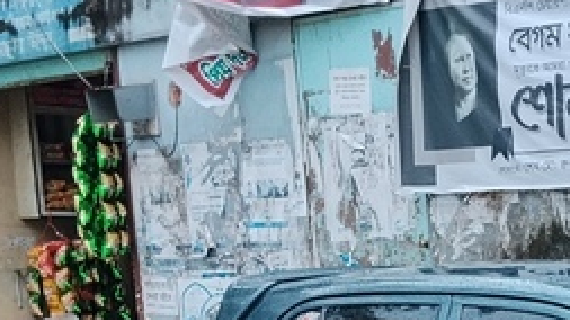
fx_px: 1511
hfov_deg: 19.9
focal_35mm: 100
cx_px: 701
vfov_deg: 11.2
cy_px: 579
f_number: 1.8
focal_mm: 4.22
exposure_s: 1/50
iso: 100
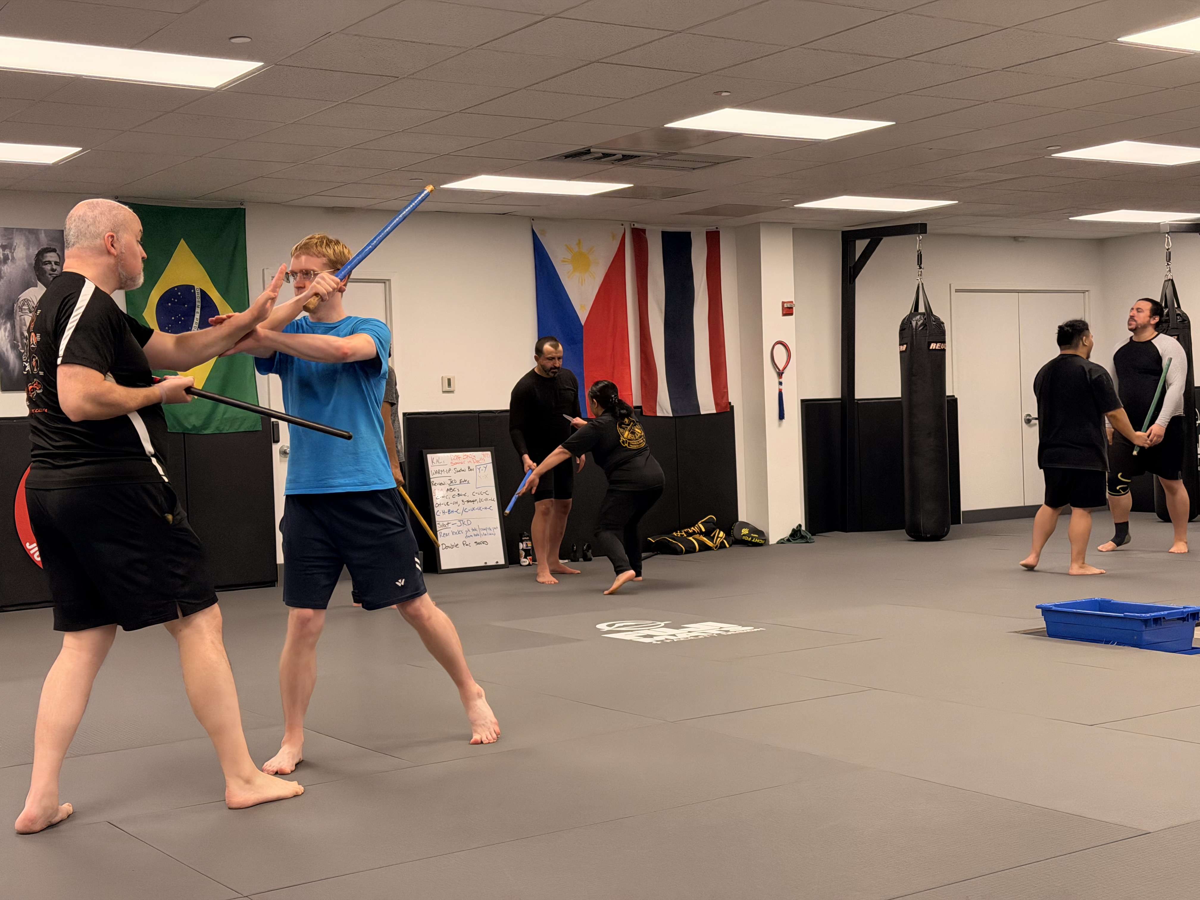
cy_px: 450
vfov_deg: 30.3
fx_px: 1664
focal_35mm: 48
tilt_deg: -0.9
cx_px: 600
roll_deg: +1.4
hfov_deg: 39.7
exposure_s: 1/143
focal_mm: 6.76
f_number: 1.78
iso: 200
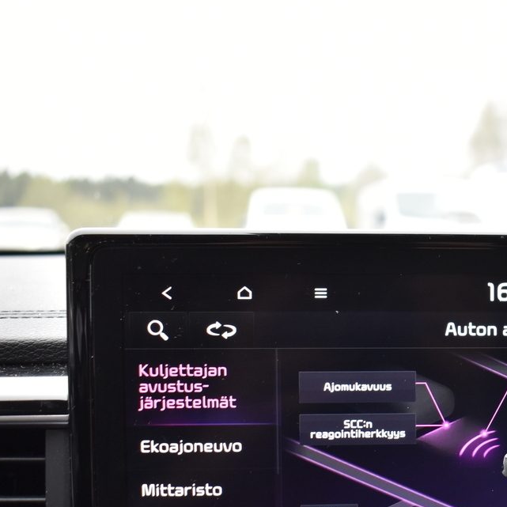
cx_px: 482
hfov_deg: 28.1
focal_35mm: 58
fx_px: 961
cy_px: 383
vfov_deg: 29.1
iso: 450
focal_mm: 18
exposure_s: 1/60
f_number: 4
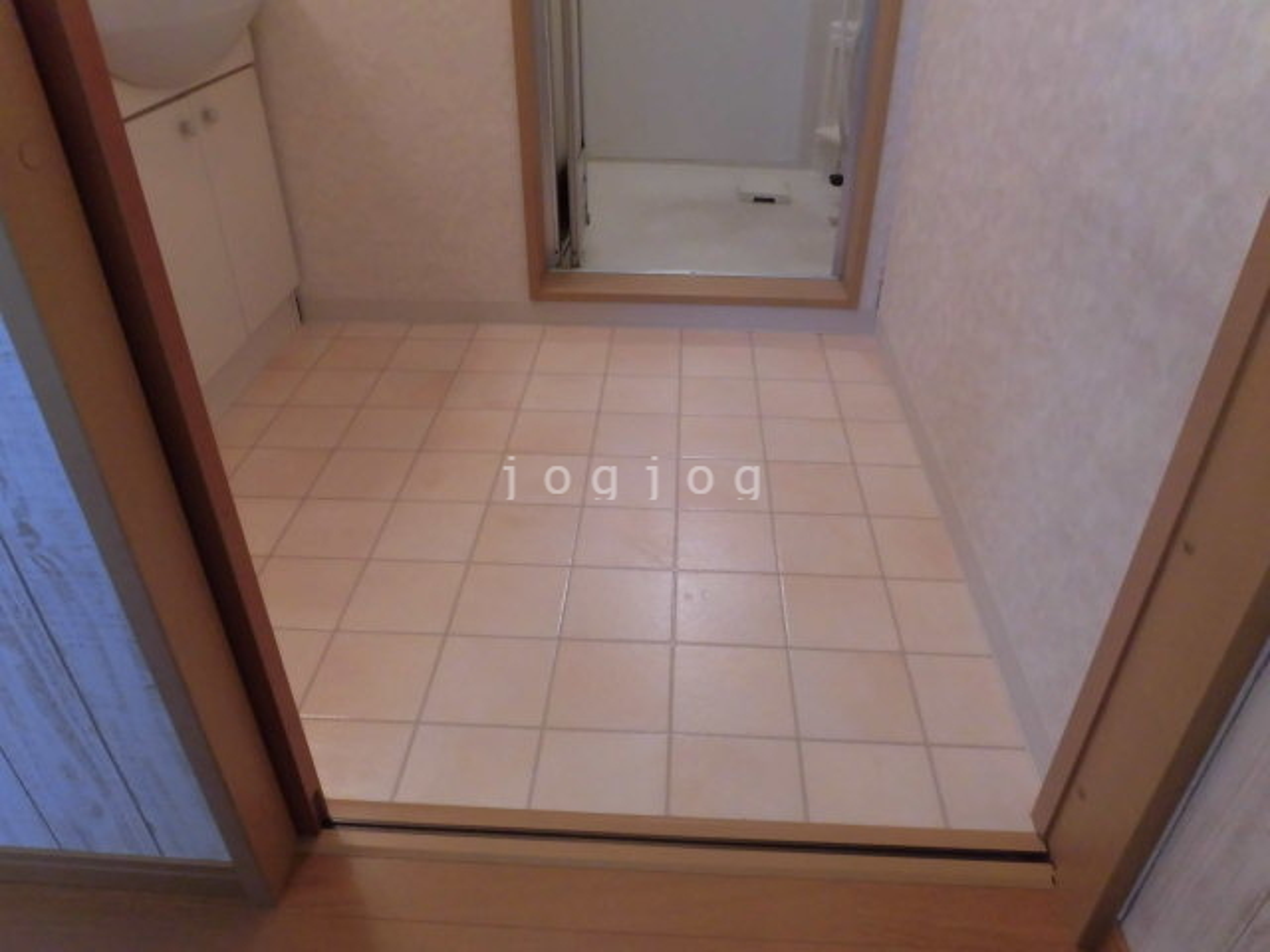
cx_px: 635
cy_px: 476
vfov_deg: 56.8
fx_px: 881
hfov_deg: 71.6
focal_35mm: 24
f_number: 3.1
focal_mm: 4.3
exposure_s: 1/40
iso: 320
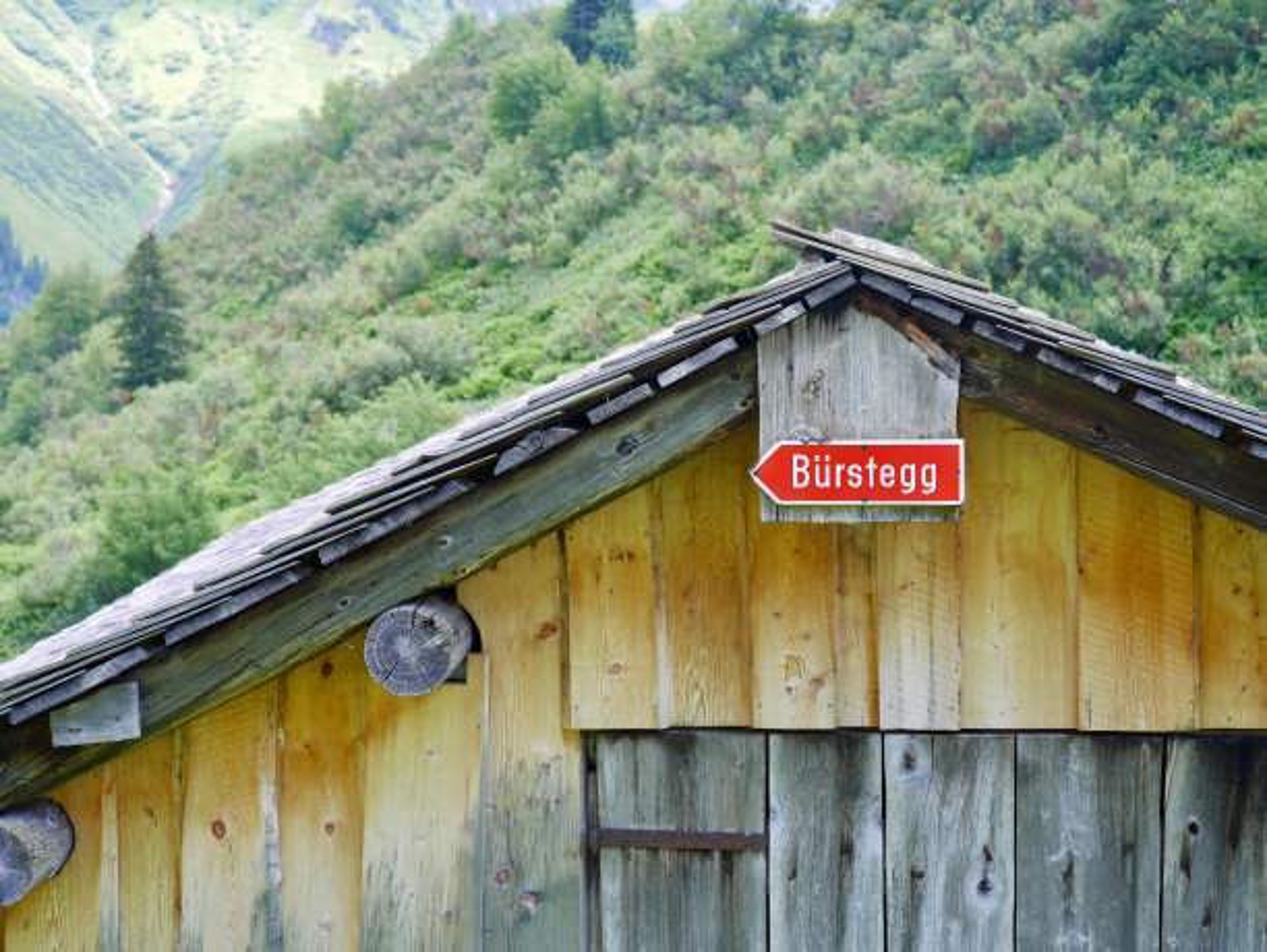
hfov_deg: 30.2
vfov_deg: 23.0
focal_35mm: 64
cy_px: 476
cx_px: 634
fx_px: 2344
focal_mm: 32
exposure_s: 1/160
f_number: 4
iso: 200
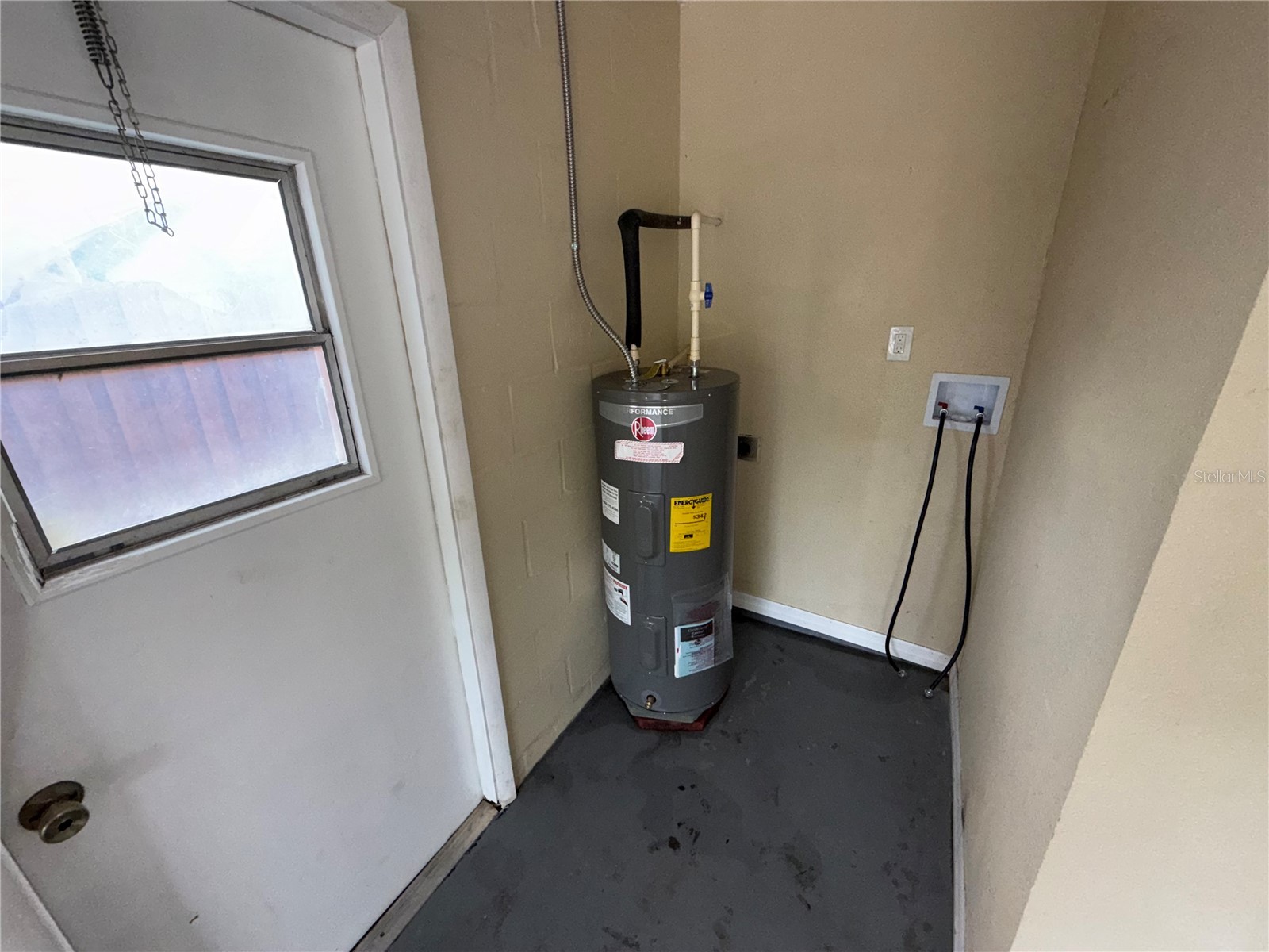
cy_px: 476
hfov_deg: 102.1
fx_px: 513
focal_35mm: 14
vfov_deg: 85.7
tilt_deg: -20.0
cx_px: 634
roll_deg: +1.3
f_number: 2.2
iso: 125
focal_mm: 2.22
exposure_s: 1/121
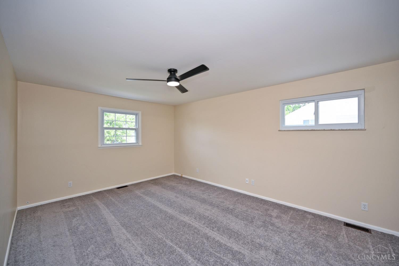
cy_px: 133
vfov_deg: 81.2
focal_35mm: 14
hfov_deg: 104.3
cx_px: 200
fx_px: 155
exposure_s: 1/100
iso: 200
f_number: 5
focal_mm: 14
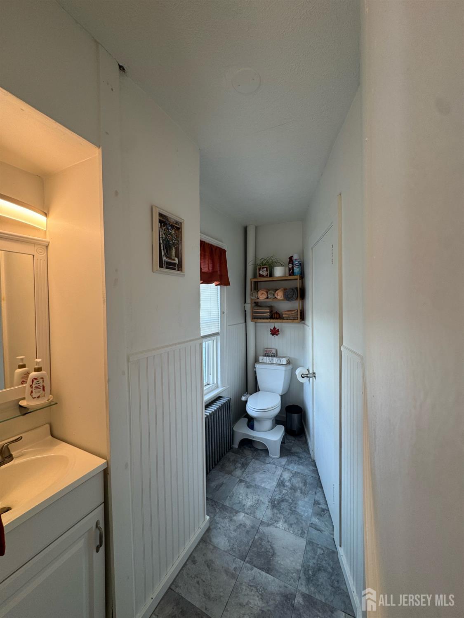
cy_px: 309
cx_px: 232
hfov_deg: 85.7
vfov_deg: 102.1
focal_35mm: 14
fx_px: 250
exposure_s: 1/120
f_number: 2.2
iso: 64
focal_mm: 2.22
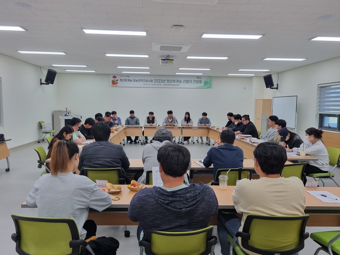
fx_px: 255
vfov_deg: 53.1
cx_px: 170
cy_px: 128
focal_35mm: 26
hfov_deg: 67.3
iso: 125
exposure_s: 1/120
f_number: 1.8
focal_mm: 5.4
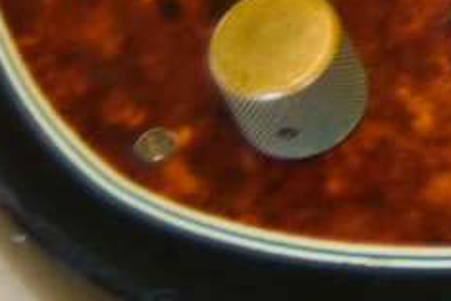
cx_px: 1366
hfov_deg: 5.8
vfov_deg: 4.1
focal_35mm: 328
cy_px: -556
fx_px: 4109
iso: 400
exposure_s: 1/20
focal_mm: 32
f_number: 5.6
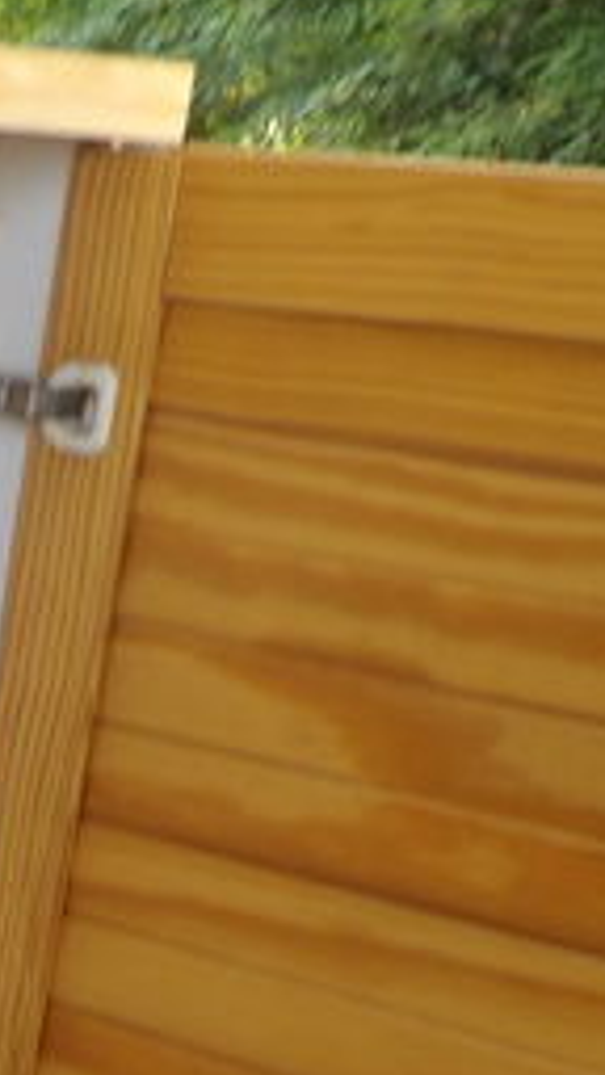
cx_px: -832
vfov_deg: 19.6
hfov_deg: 10.3
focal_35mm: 102
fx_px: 2909
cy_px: 1314
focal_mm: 4.3
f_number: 3.2
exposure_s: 1/33
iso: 107
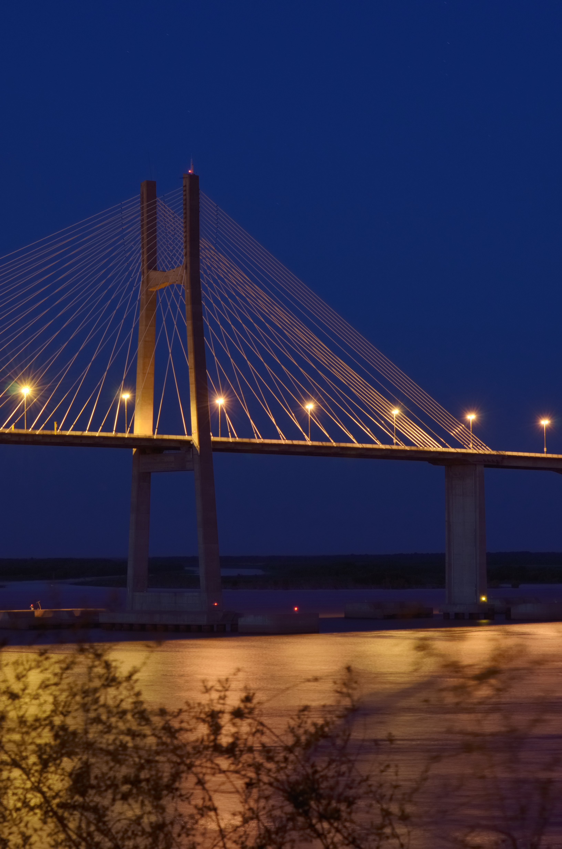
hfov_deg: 13.0
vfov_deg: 19.5
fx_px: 2470
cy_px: 424
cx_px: 281
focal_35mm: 105
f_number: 11
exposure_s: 15
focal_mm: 70
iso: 100
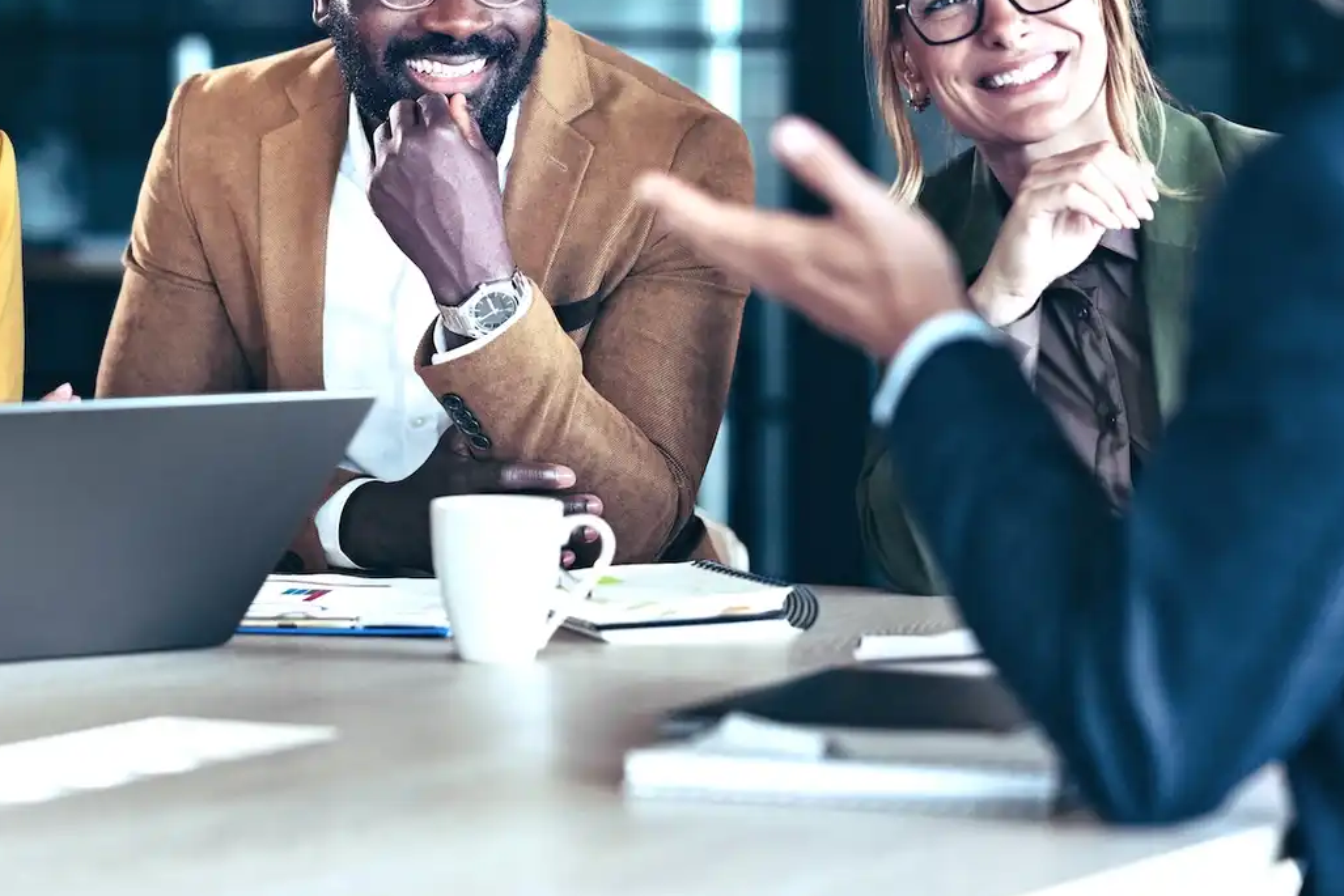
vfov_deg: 9.2
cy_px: 161
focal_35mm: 149
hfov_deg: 13.8
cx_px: 459
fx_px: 5563
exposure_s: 1/500
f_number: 1.8
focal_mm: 85
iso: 640
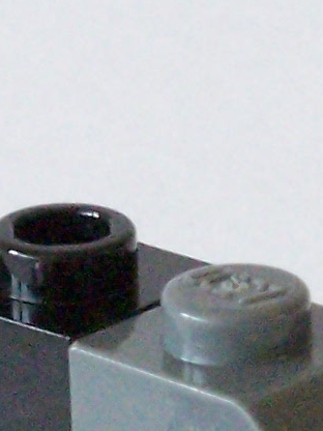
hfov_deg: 1.9
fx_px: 9853
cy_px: 415
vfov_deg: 2.5
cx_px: 80
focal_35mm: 792
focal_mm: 21.2
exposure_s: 1/6
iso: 400
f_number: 6.3
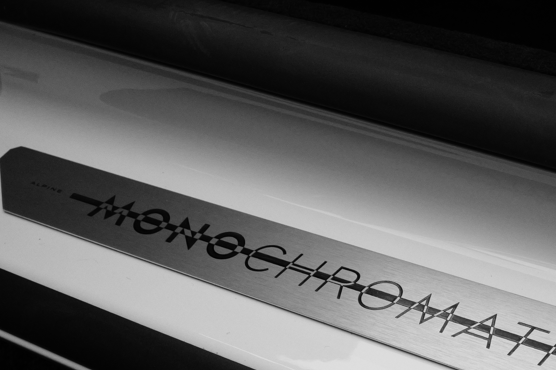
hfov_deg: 31.7
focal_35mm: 63
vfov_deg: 21.5
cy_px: 250
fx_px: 972
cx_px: 371
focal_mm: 35
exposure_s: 1/50
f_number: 14
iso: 6400
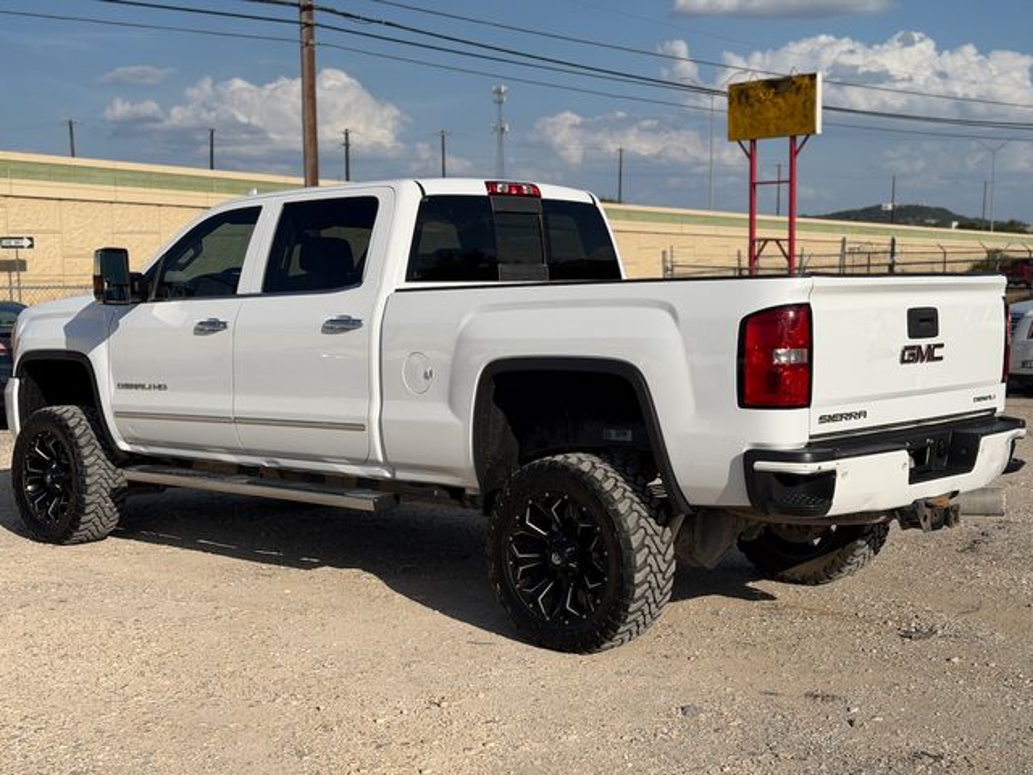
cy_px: 388
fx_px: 1432
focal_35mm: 48
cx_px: 516
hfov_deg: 39.7
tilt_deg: -6.3
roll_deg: +0.6
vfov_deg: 30.3
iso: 64
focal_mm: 6.76
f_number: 1.78
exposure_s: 1/9901
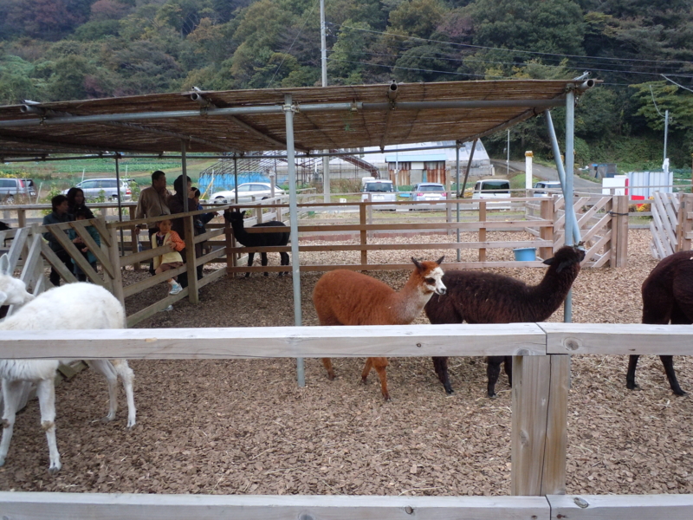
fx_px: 561
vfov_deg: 49.7
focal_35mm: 28
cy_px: 260
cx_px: 346
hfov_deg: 63.4
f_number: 3.7
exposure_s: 1/125
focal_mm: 5
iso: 320
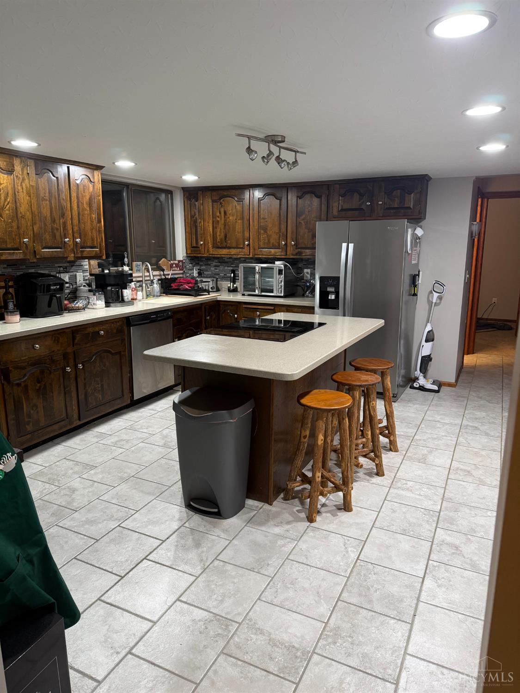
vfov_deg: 71.6
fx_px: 480
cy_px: 346
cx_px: 260
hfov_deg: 56.8
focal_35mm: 24
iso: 160
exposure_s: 1/60
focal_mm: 6.76
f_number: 1.78
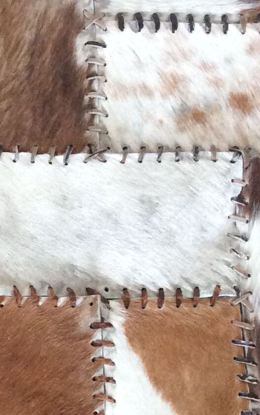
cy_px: 436
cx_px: -208
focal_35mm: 104
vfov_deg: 19.3
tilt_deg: -82.2
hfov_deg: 11.6
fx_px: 1178
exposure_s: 1/25
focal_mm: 3.3
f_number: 2.4
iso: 160
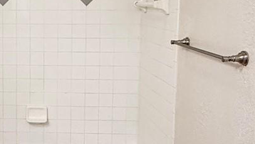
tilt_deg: -4.7
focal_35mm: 60
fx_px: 406
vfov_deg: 19.9
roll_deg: -0.1
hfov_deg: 32.4
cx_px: 6
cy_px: 38
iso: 160
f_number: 2.2
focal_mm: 2.22
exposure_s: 1/60
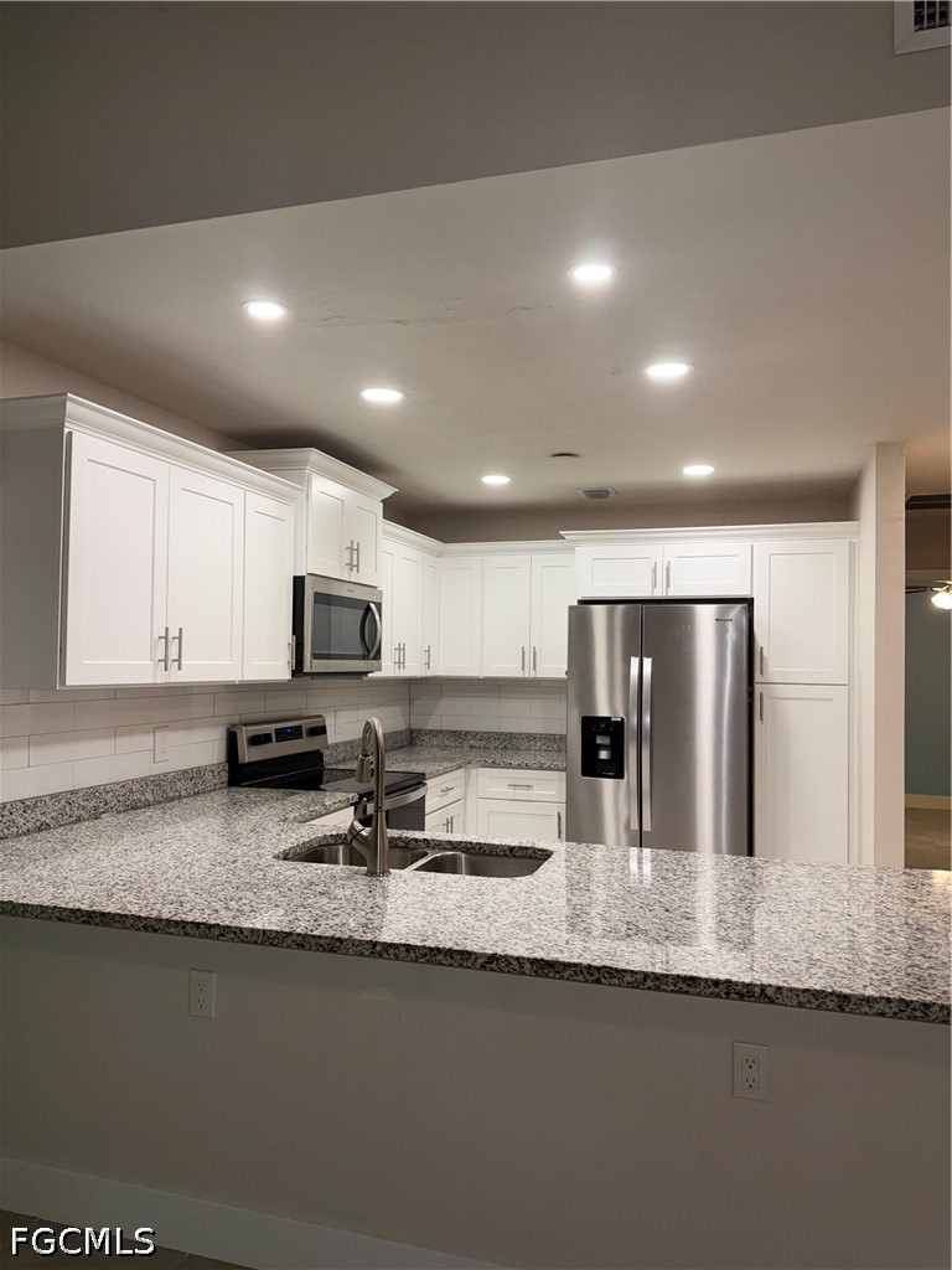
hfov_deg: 56.8
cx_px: 476
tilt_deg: +2.7
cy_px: 635
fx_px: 880
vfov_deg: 71.6
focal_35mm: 24
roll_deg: -0.7
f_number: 1.78
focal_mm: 6.76
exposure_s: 1/183
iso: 125
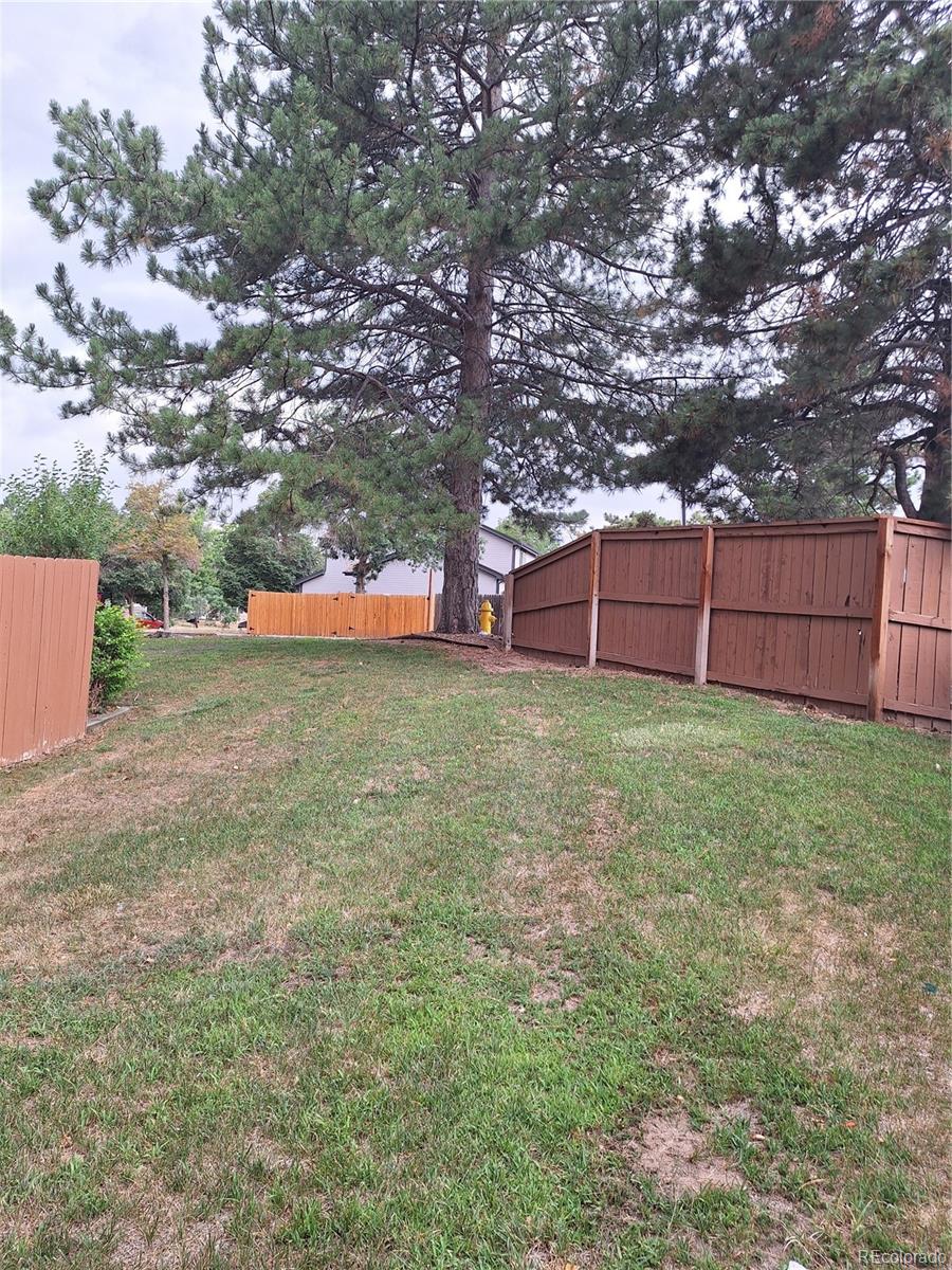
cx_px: 476
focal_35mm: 23
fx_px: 843
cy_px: 635
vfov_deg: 73.9
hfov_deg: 58.9
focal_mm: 5.54
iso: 40
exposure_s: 1/245
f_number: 1.8
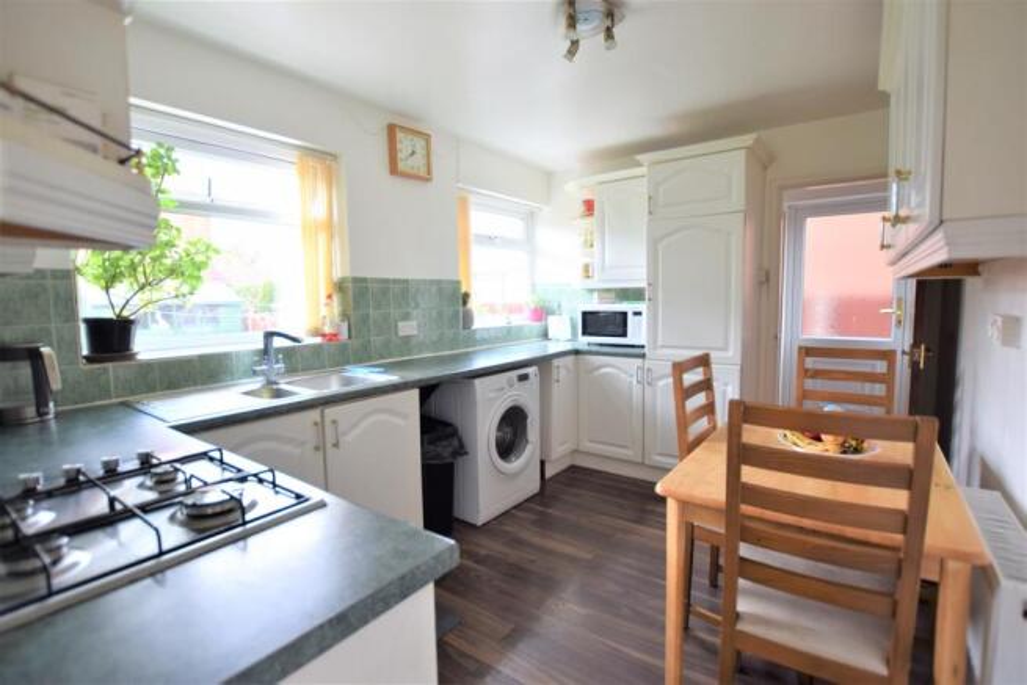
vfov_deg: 72.1
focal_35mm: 16
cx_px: 514
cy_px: 342
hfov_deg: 95.0
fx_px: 471
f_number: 3.5
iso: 200
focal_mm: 11
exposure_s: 1/50
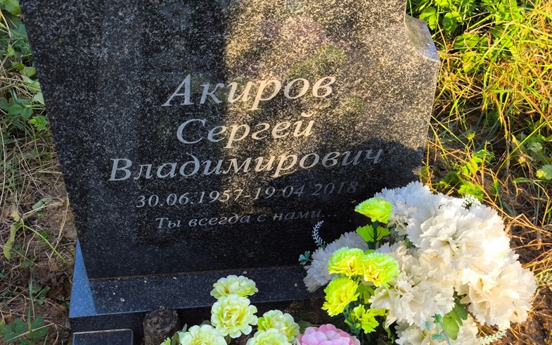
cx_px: 279
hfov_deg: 37.5
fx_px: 812
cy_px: 153
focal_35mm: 54
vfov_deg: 23.9
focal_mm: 4.71
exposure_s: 1/235
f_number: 1.7
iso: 50
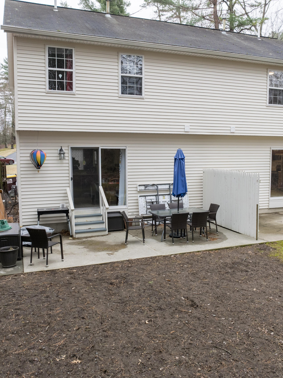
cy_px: 194
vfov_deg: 55.3
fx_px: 360
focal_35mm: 33
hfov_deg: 42.8
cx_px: 166
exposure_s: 1/500
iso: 350
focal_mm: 12.29
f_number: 2.8
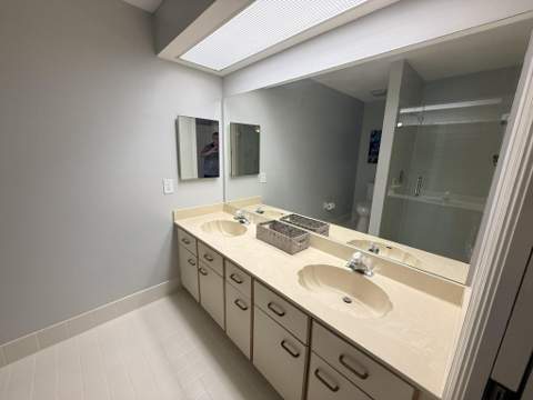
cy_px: 200
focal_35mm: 14
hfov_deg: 102.1
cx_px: 266
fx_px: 216
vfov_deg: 85.7
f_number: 2.2
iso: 160
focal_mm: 2.22
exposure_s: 1/120
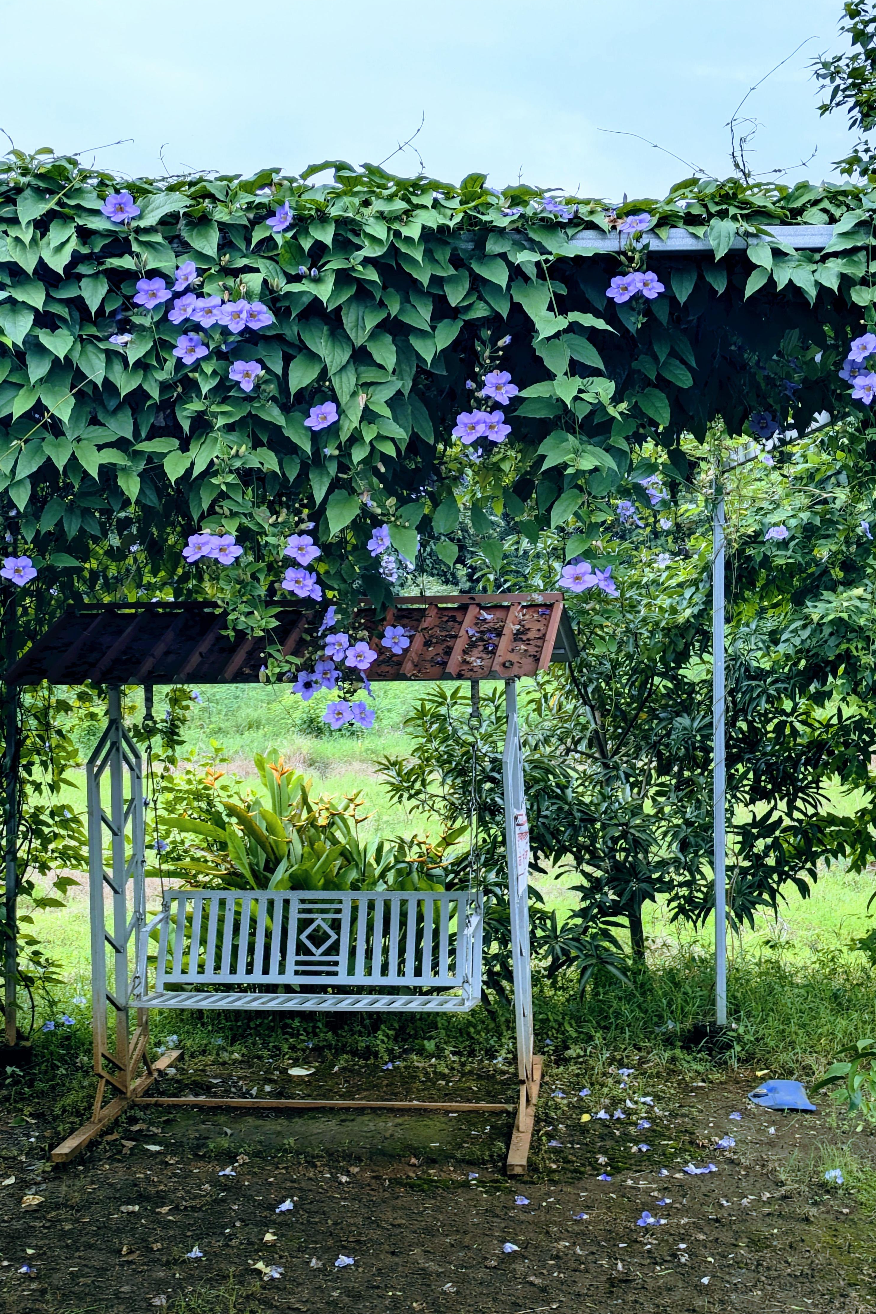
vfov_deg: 36.9
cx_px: 382
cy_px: 664
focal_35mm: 54
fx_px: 1971
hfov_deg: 25.0
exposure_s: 1/1580
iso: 45
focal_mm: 5.43
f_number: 1.89
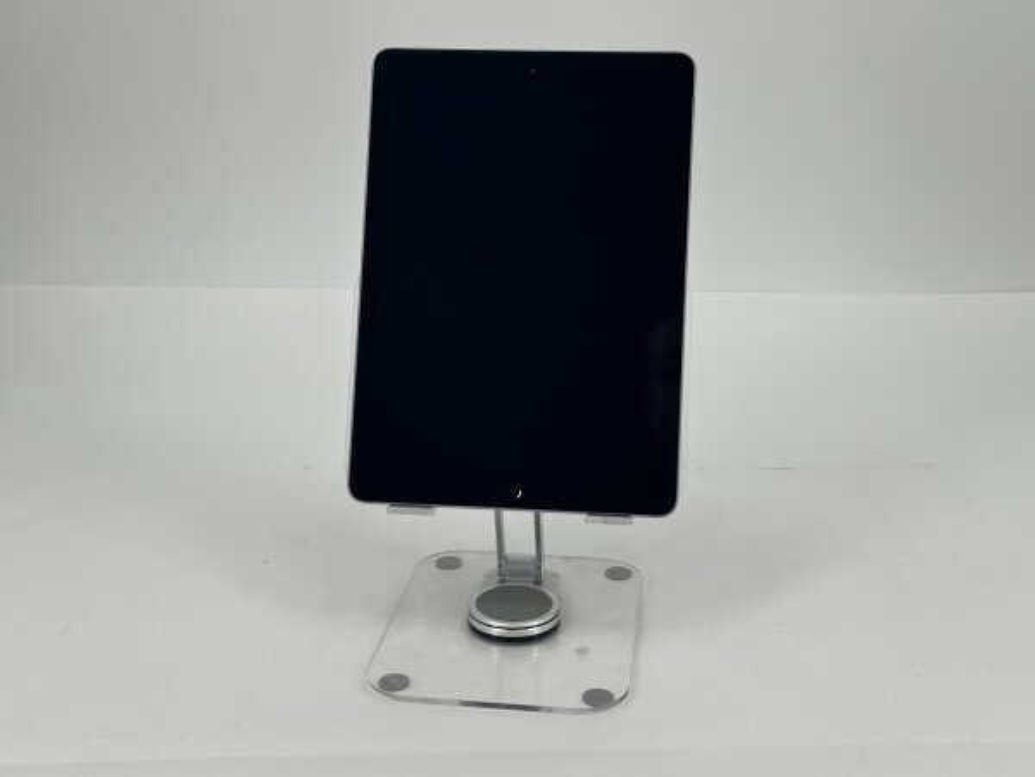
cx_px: 518
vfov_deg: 30.3
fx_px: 1435
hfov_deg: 39.7
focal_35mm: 48
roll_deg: +0.0
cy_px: 388
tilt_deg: -17.8
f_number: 1.78
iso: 64
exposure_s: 1/911
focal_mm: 6.86
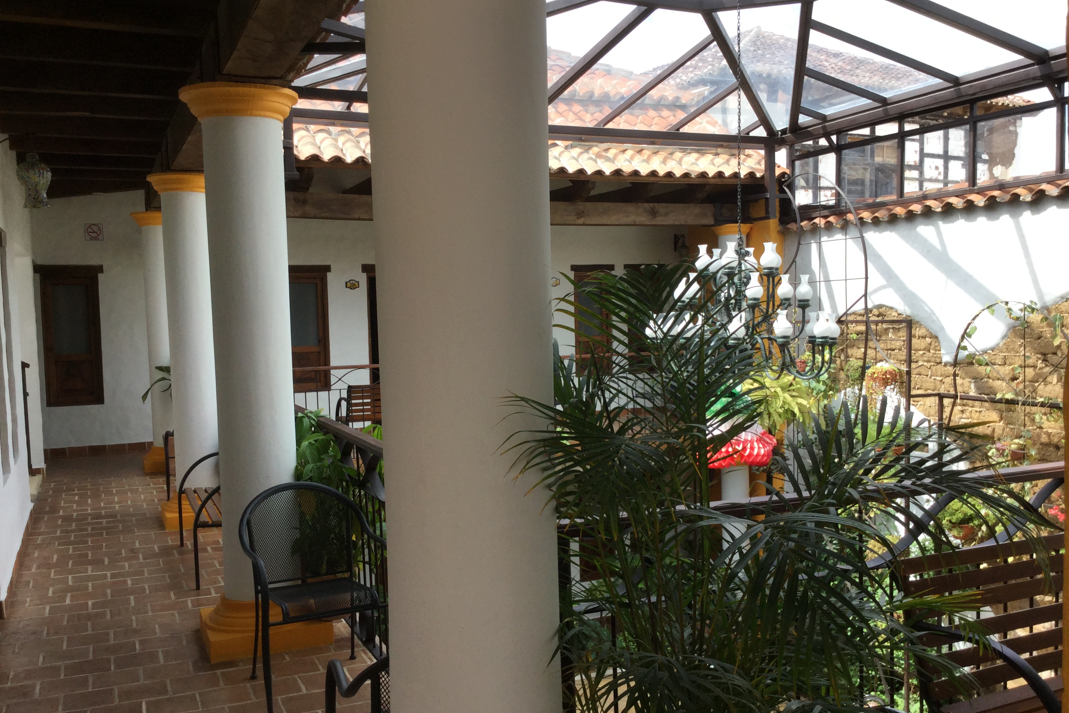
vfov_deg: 39.9
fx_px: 980
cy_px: 387
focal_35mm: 33
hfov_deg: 57.2
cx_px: 523
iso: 25
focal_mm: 3.3
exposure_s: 1/362
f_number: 2.4
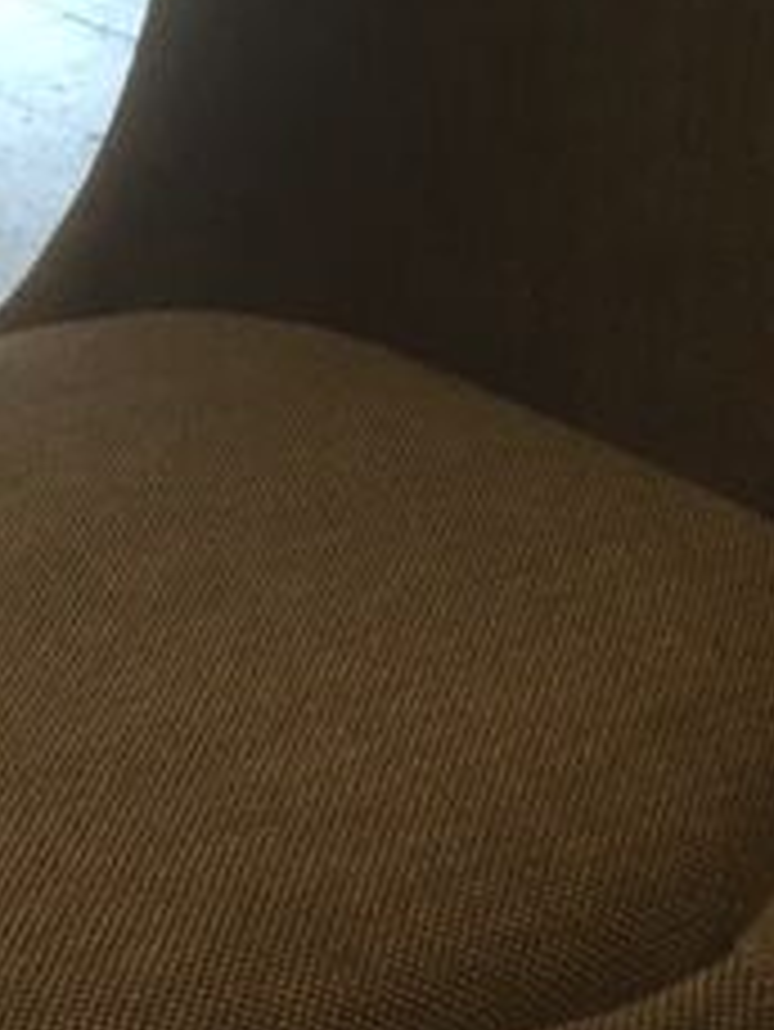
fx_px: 2413
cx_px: 279
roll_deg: +7.1
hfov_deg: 18.2
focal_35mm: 81
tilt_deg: -40.6
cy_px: 1268
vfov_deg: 22.1
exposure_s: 1/33
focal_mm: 4.15
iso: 125
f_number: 2.2
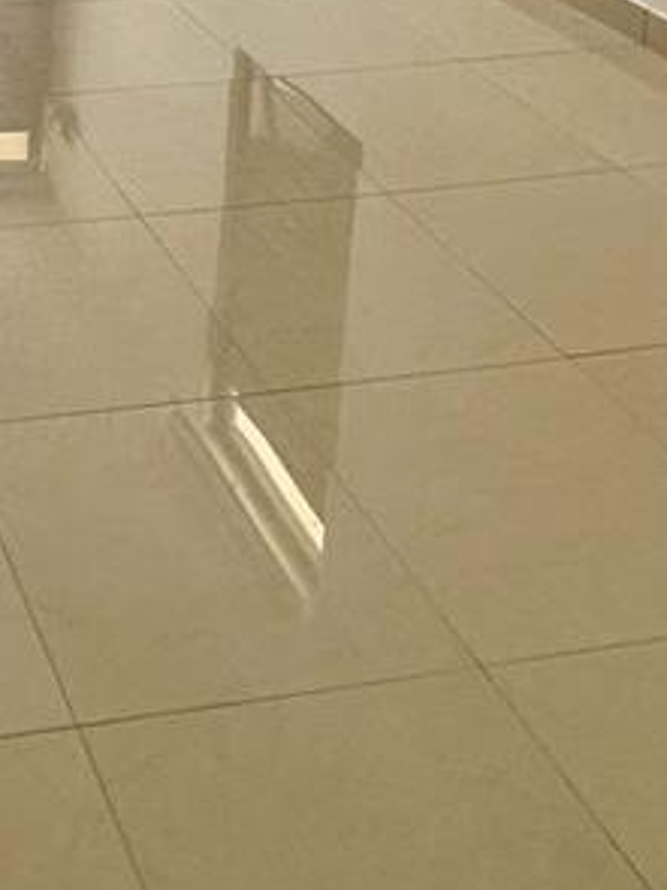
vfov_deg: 26.7
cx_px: -211
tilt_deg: -8.5
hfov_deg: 22.7
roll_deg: -0.2
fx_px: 1465
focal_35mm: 57
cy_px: -356
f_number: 2.2
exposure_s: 1/99
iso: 100
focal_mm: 2.22
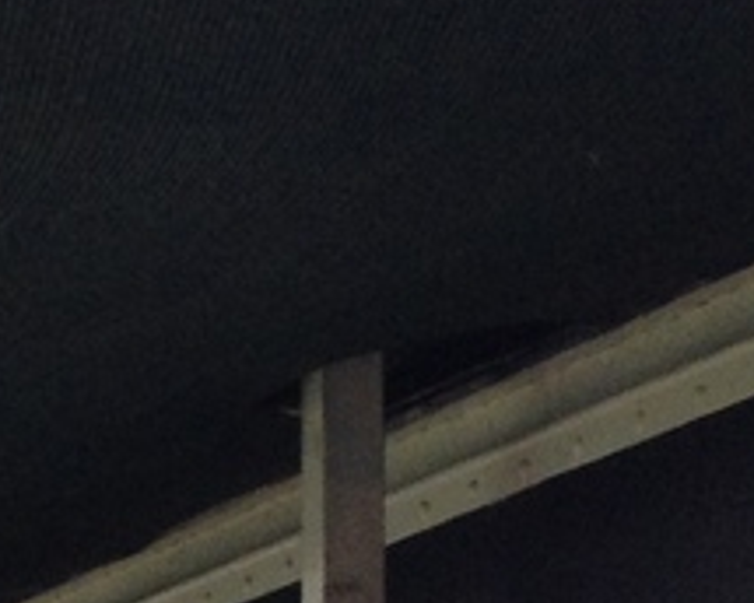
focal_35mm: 254
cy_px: 1381
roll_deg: +0.4
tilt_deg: -2.2
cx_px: -880
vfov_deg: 5.9
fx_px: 5668
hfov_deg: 7.3
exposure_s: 1/120
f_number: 2.4
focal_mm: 4.28
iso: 64
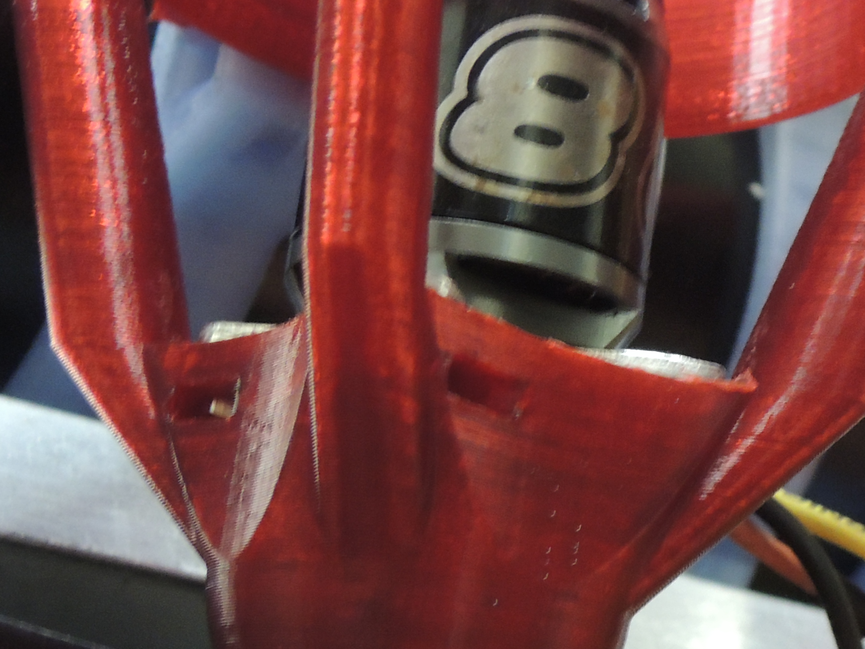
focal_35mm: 82
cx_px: 727
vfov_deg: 18.0
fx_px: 2049
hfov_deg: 23.4
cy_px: 307
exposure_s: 1/8
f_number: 3
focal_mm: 5.5
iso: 450
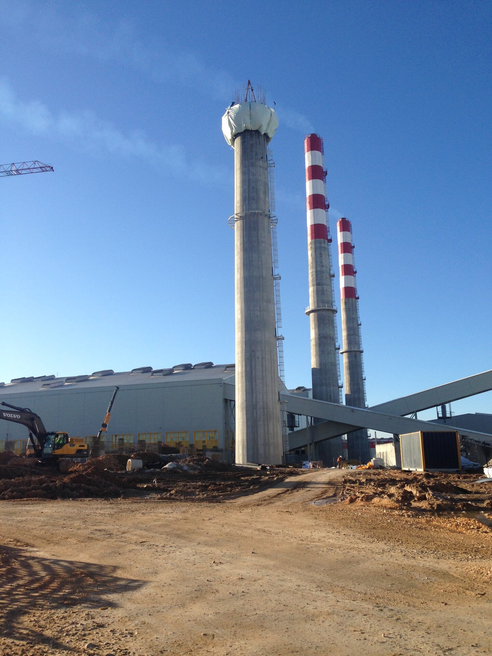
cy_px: 328
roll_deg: +0.9
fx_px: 625
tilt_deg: +12.4
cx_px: 246
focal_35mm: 33
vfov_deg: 55.4
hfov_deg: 42.9
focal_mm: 4.12
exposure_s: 1/1205
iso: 50
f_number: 2.4
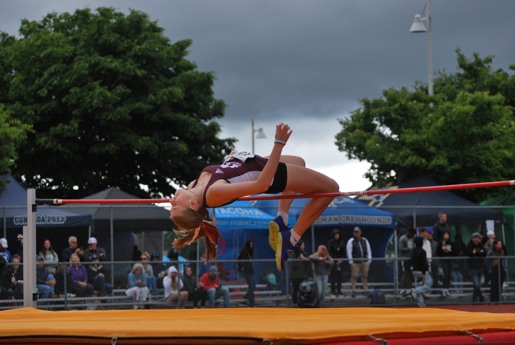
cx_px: 258
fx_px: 2106
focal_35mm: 147
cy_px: 172
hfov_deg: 13.9
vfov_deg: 9.4
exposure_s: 1/800
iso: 200
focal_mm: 98
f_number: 4.8
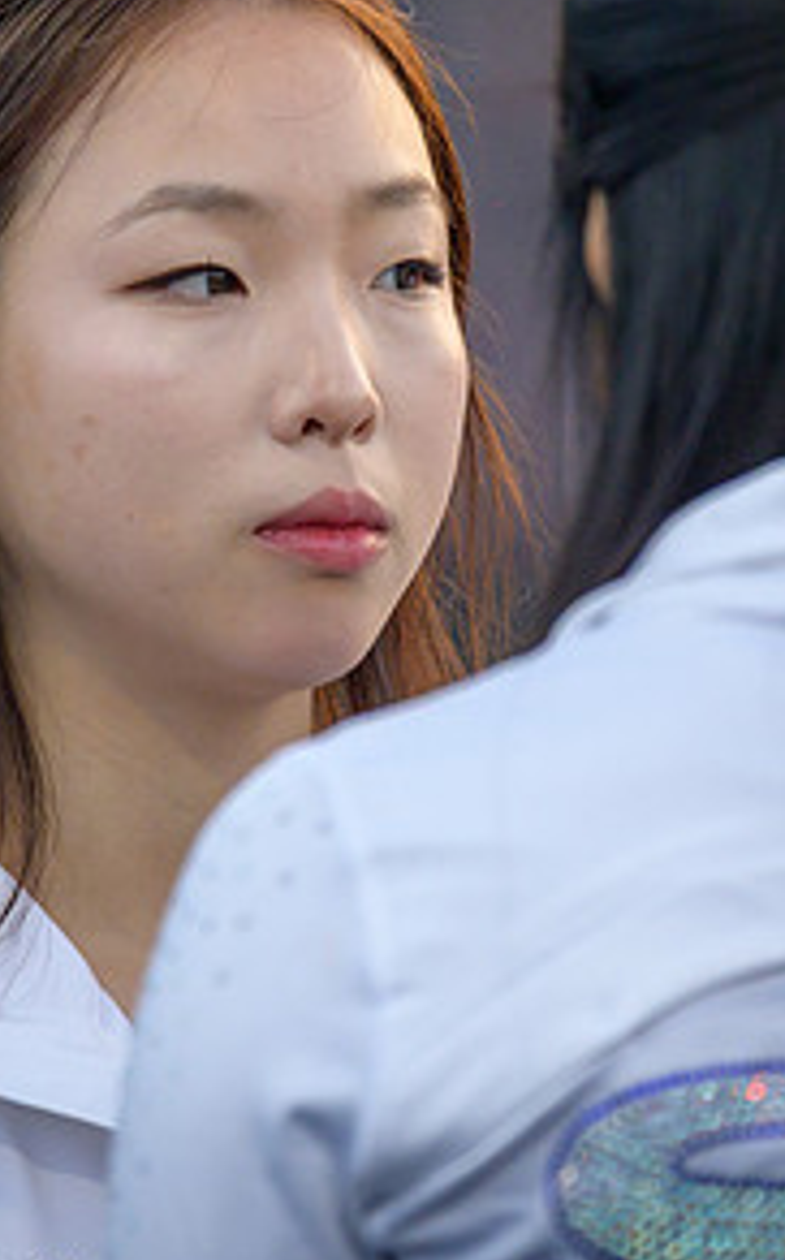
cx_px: 136
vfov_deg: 1.7
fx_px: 42529
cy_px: 300
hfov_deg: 1.1
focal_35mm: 1240
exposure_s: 1/800
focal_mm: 500
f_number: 5.6
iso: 3200
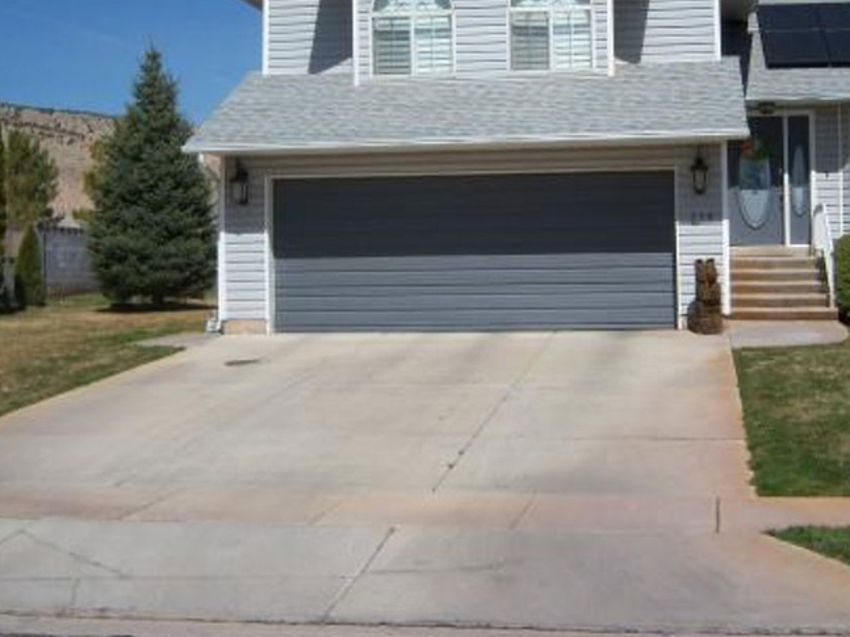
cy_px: 219
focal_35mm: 57
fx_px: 1399
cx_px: 540
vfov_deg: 25.5
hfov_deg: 33.6
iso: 80
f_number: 4.8
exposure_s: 1/1250
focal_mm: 7.5
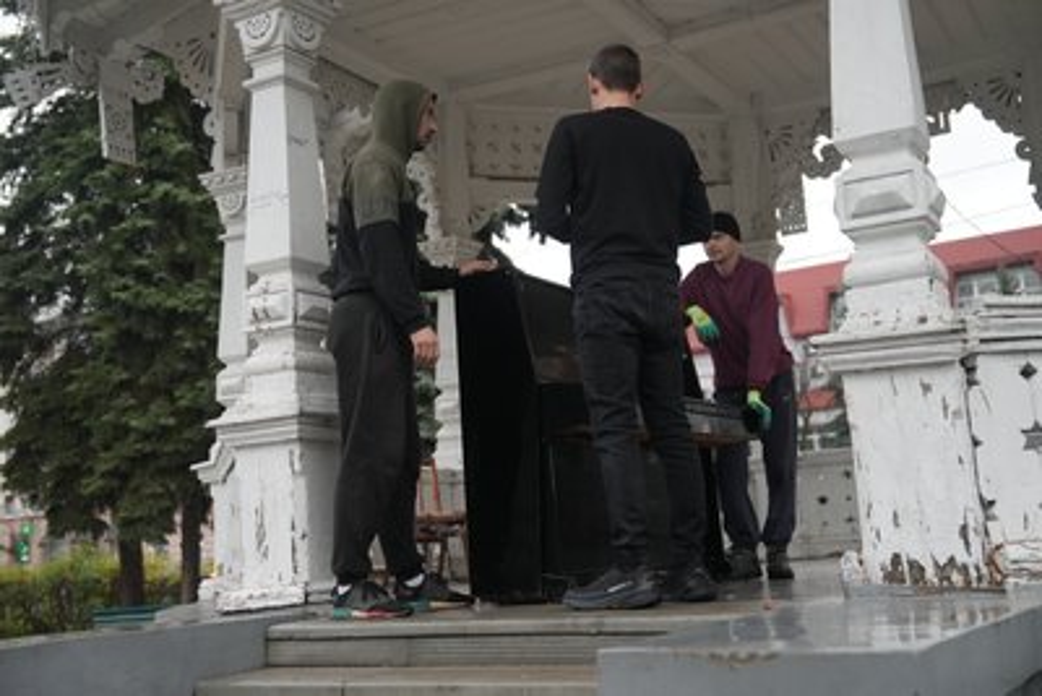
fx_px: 1187
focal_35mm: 41
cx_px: 521
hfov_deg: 47.4
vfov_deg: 32.7
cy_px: 348
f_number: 2.8
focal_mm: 41
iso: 500
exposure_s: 1/125
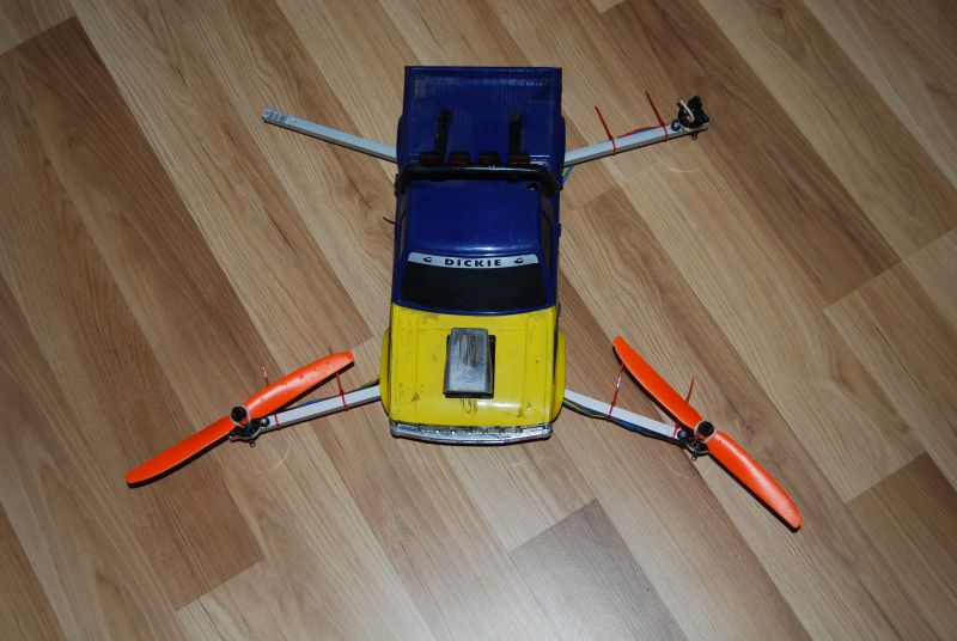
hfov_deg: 43.5
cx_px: 478
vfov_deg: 30.0
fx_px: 1198
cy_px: 320
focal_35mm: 45
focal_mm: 30
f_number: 4.2
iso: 200
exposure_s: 1/60
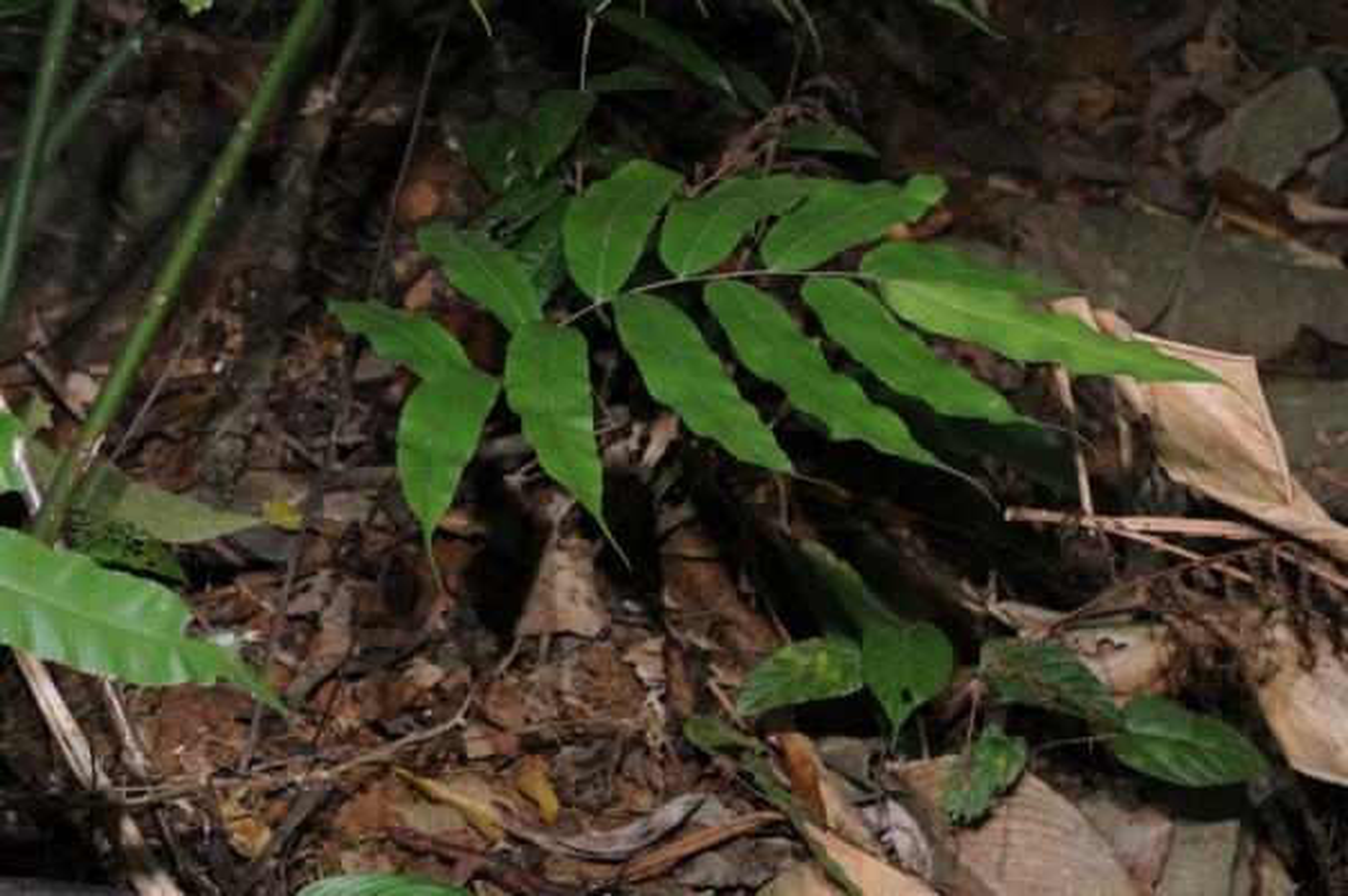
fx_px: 3367
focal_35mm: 90
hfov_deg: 22.6
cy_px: 448
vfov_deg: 15.2
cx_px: 674
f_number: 8
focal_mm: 60
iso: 200
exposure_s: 1/60
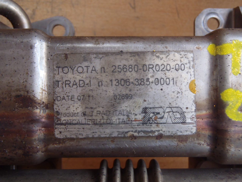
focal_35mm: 37
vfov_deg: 38.7
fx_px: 259
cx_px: 121
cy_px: 91
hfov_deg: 50.1
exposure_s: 1/40
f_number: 4.7
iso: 200
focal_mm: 6.64
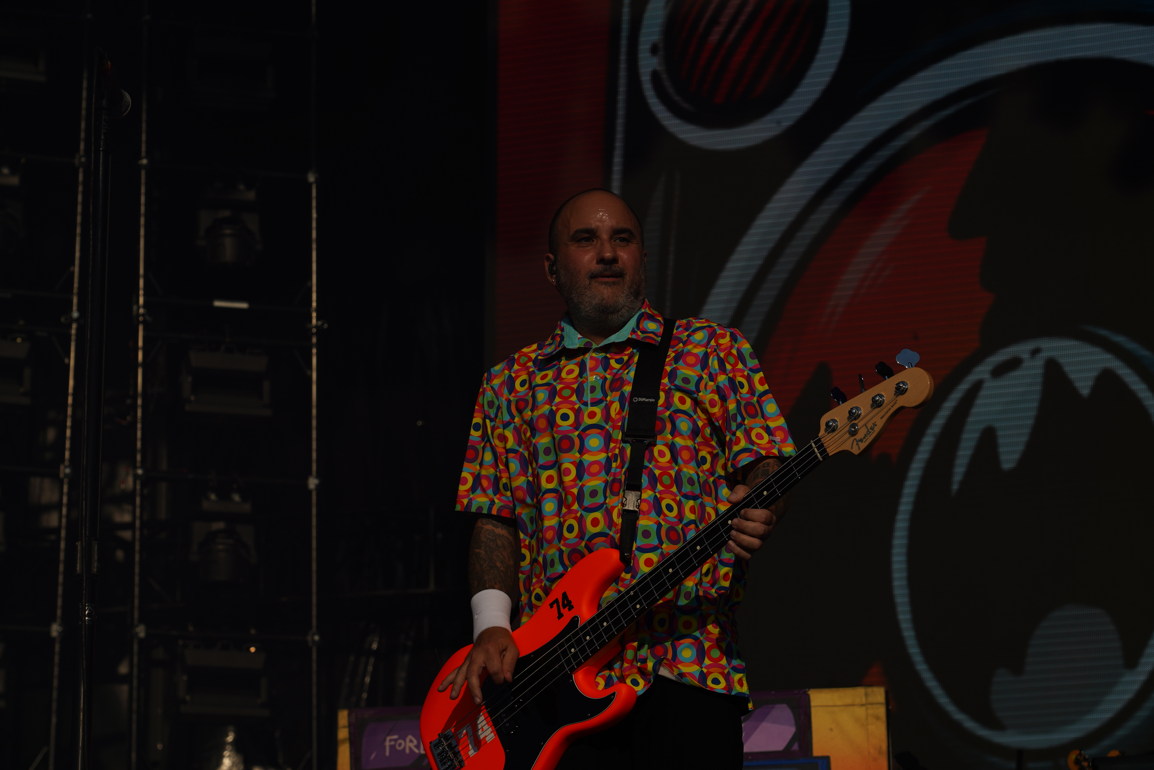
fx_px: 3366
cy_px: 385
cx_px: 577
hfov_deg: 19.5
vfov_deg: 13.0
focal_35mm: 105
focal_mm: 105
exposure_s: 1/1600
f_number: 8
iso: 100
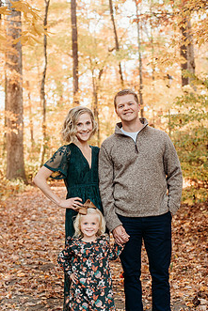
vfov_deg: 29.5
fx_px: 589
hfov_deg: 20.0
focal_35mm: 68
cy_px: 194
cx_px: 109
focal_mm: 50
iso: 800
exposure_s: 1/160
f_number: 2.8
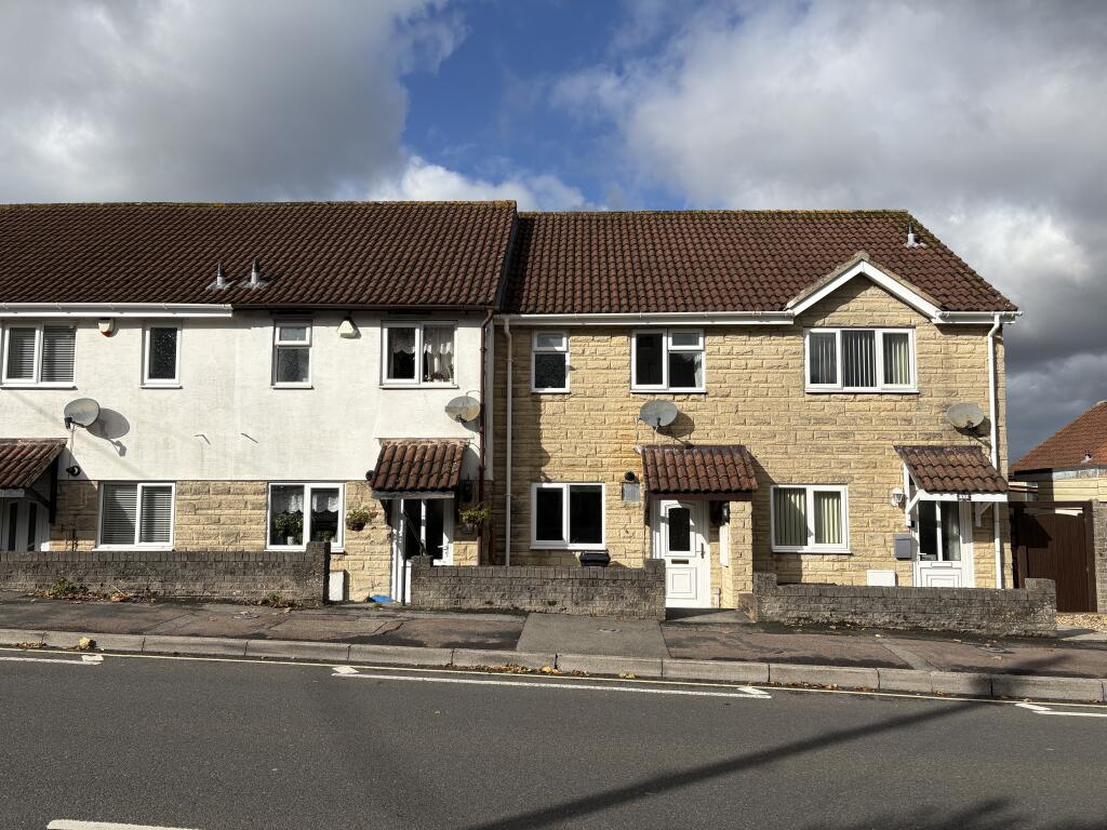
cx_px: 554
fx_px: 831
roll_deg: +0.5
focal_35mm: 26
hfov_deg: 67.3
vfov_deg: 53.1
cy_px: 415
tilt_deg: +4.9
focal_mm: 5.96
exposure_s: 1/5814
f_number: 1.6
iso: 50
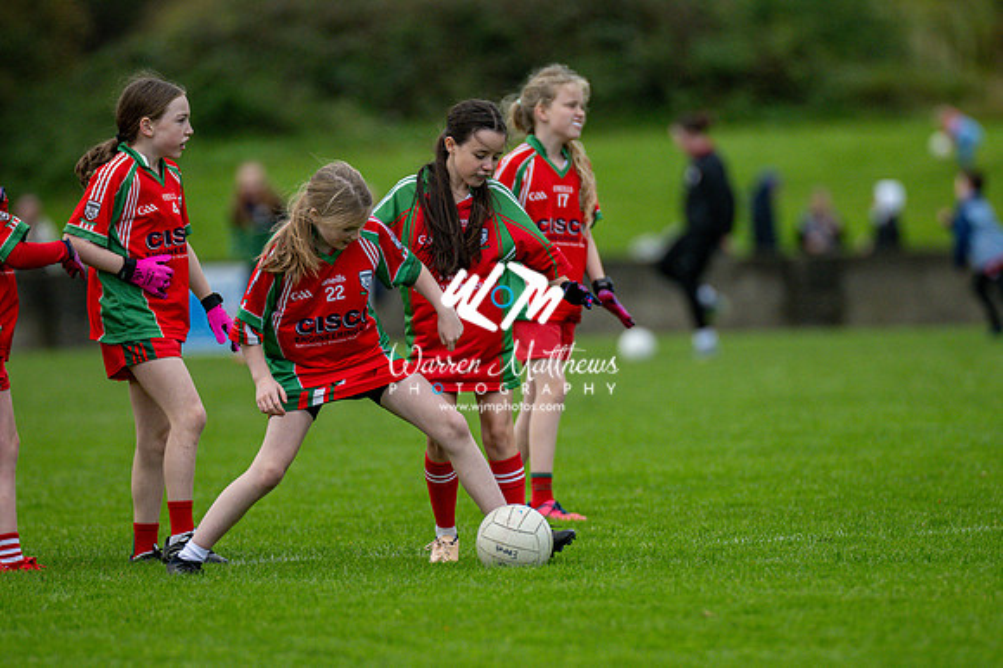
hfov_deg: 4.6
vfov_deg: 3.1
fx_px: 12530
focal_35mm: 450
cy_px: 334
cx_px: 502
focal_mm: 300
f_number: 2.8
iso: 1100
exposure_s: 1/6400
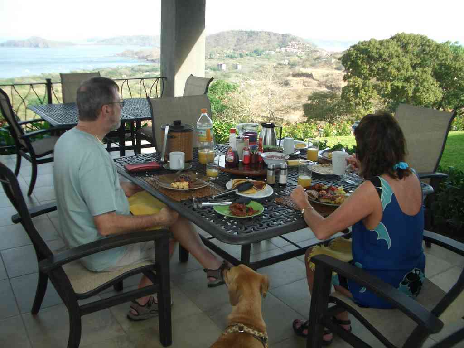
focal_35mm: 35
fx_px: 469
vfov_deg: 40.7
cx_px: 232
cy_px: 174
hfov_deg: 52.6
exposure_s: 1/320
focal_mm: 5.8
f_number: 2.6
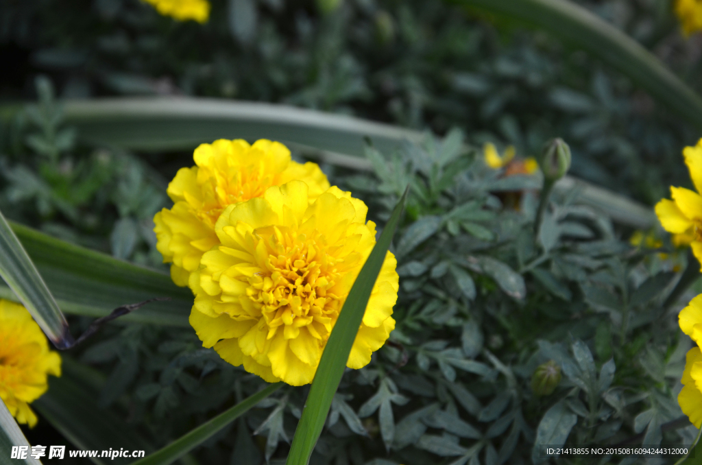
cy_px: 232
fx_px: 2860
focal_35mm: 147
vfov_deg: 9.3
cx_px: 351
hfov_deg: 14.0
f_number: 8
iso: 320
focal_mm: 98
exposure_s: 1/125
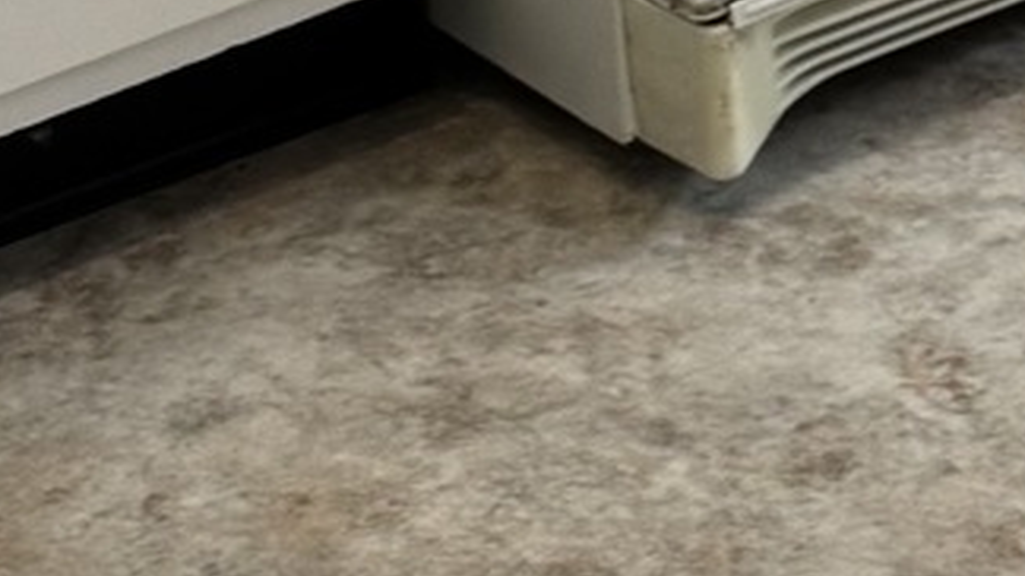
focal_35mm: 186
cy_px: -861
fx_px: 5054
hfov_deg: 11.6
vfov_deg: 6.2
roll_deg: +4.3
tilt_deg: -15.9
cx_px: 617
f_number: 1.78
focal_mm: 6.76
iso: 125
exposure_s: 1/60
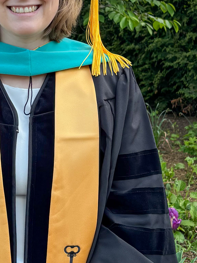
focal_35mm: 97
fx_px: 736
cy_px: 52
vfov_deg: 20.0
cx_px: 52
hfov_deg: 15.2
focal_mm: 5.96
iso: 50
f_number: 1.6
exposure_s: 1/370
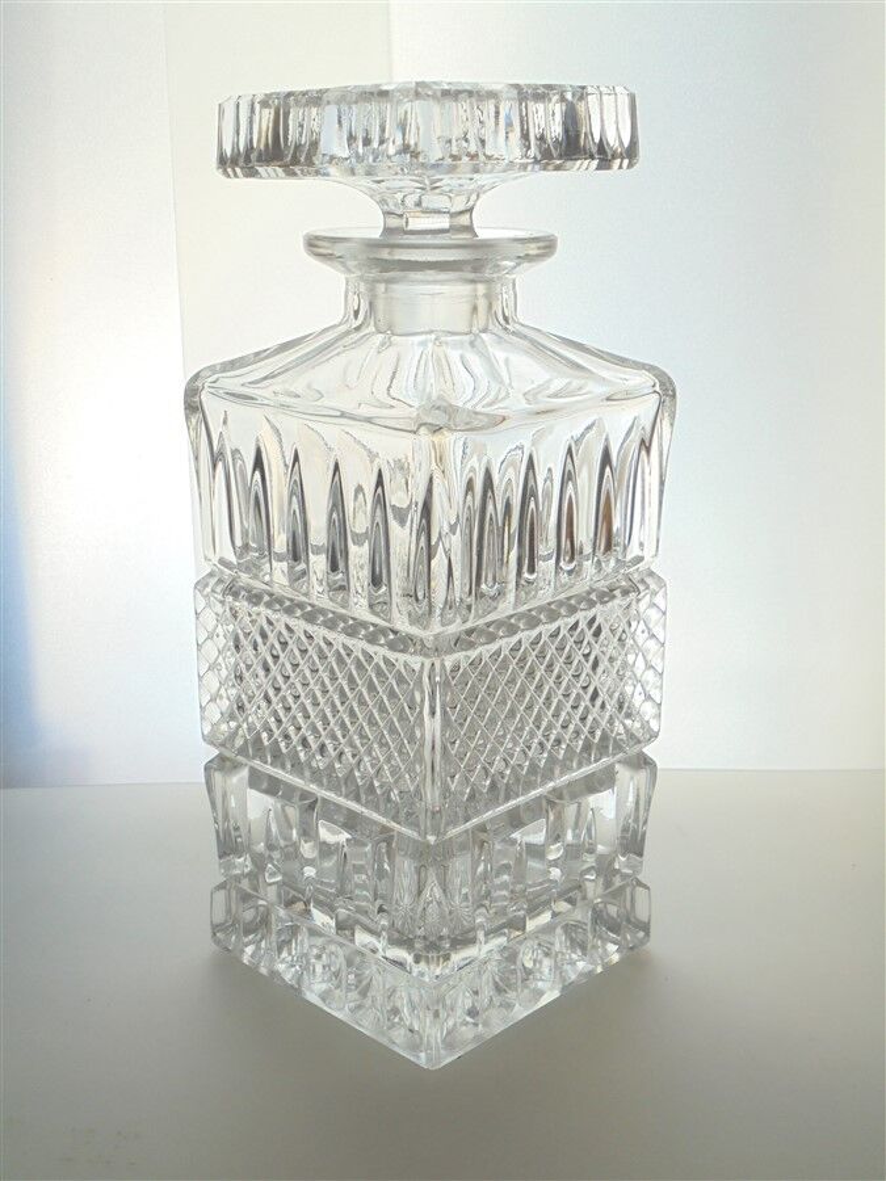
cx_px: 443
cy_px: 590
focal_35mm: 43
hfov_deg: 33.6
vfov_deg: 43.9
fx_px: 1467
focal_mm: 7.8
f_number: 4.5
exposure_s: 1/60
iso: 100
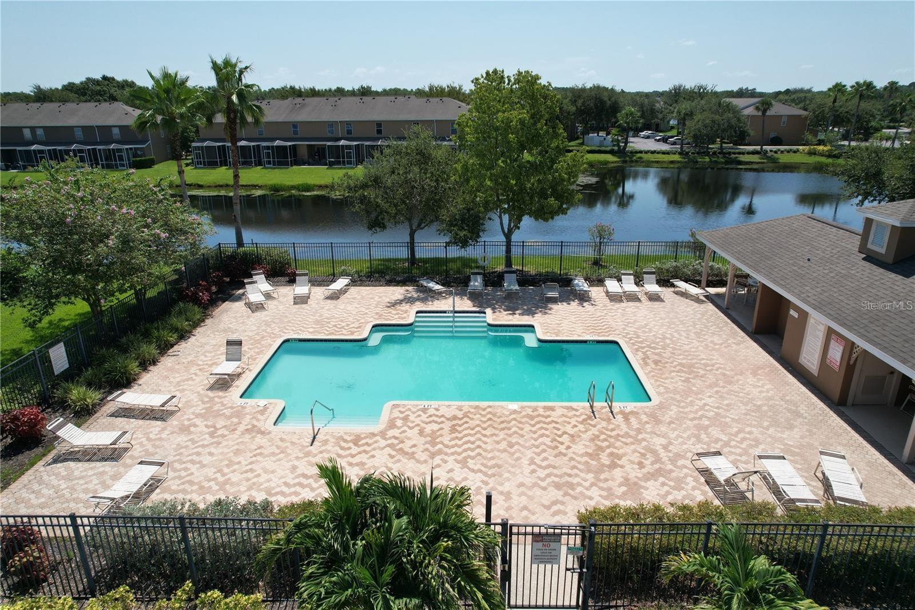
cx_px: 458
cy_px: 305
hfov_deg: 78.6
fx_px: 559
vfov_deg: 57.2
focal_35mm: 22
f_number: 2.8
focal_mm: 8.38
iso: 100
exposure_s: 1/640
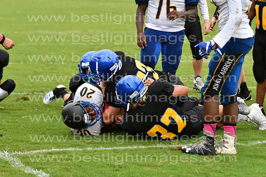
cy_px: 88
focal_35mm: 210
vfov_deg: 6.5
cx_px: 133
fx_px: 1552
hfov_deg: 9.8
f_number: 3.5
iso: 800
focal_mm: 140
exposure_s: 1/2000
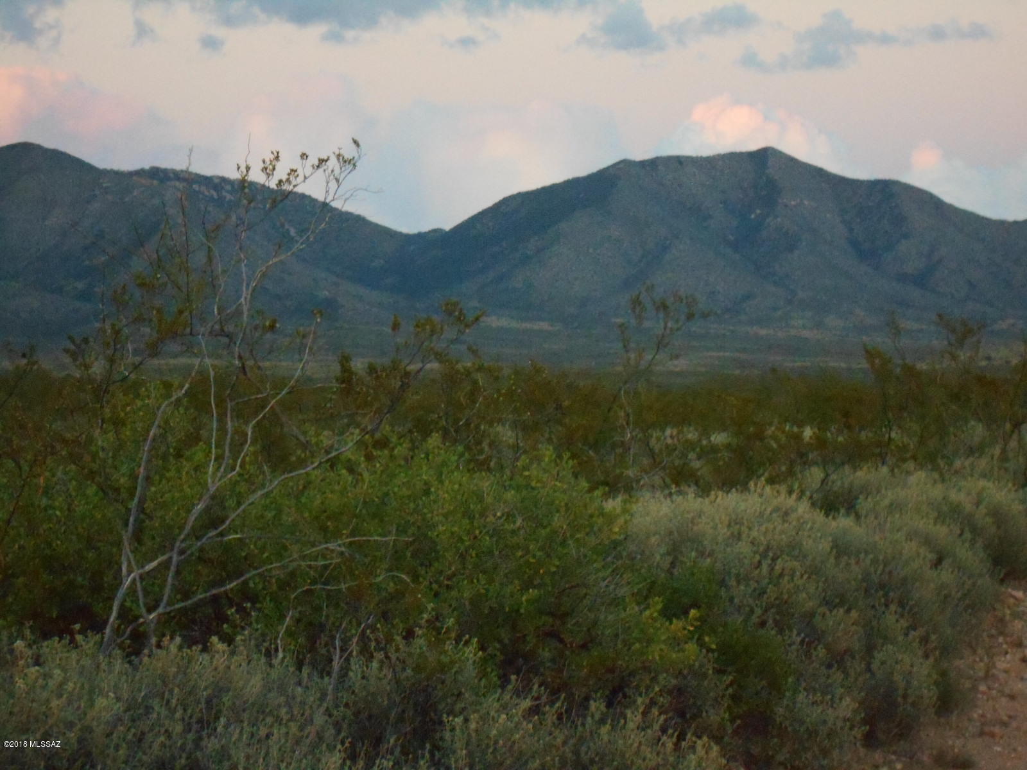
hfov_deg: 15.2
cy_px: 385
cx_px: 514
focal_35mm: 130
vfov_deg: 11.4
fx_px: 3857
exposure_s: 1/60
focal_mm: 23
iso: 1000
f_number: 6.5
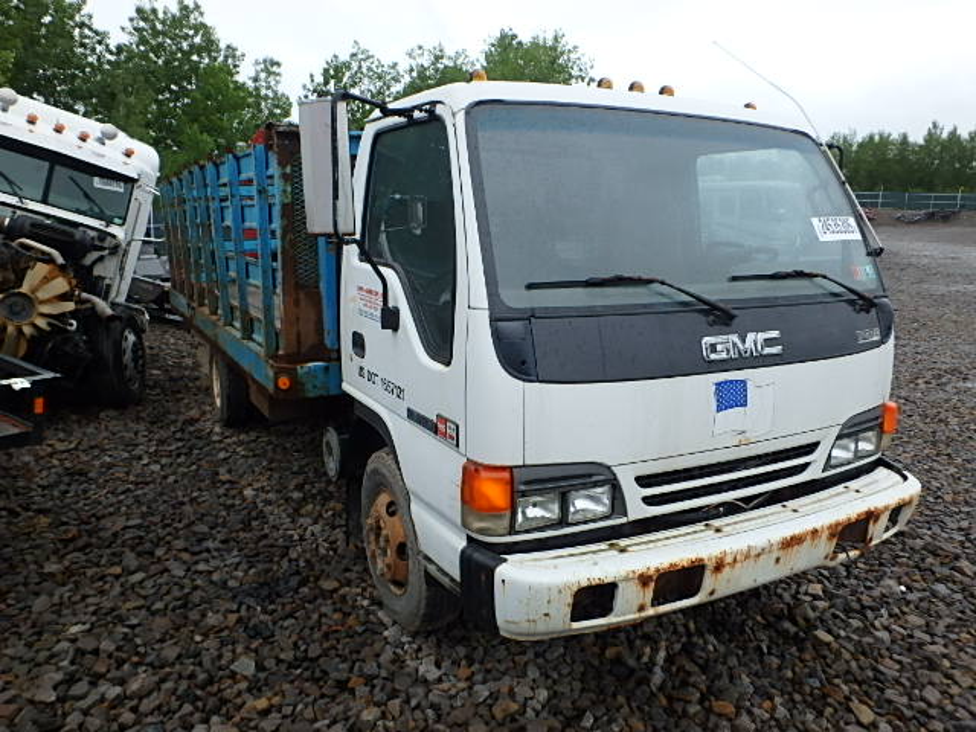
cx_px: 488
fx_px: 733
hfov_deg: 67.3
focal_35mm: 26
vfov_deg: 53.1
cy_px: 366
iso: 125
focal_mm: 4.7
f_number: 4.3
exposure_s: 1/250
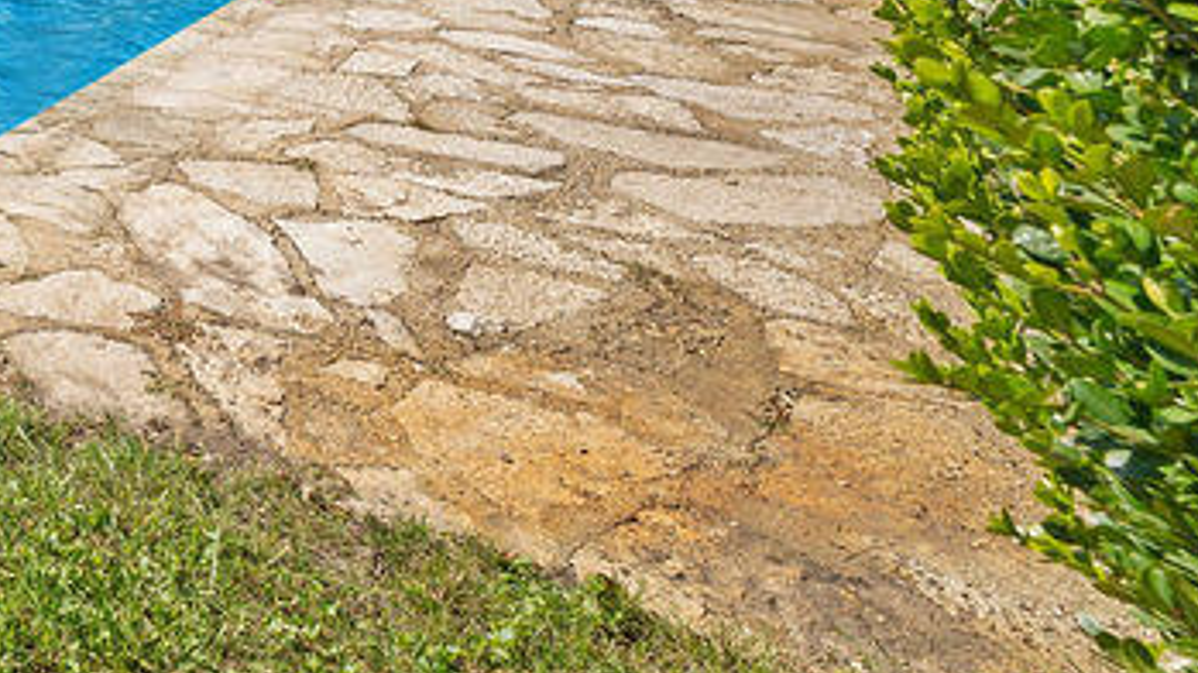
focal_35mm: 43
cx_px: -457
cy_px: -366
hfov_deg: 32.0
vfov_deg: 22.3
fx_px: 1365
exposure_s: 1/60
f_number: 10
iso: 250
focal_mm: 14
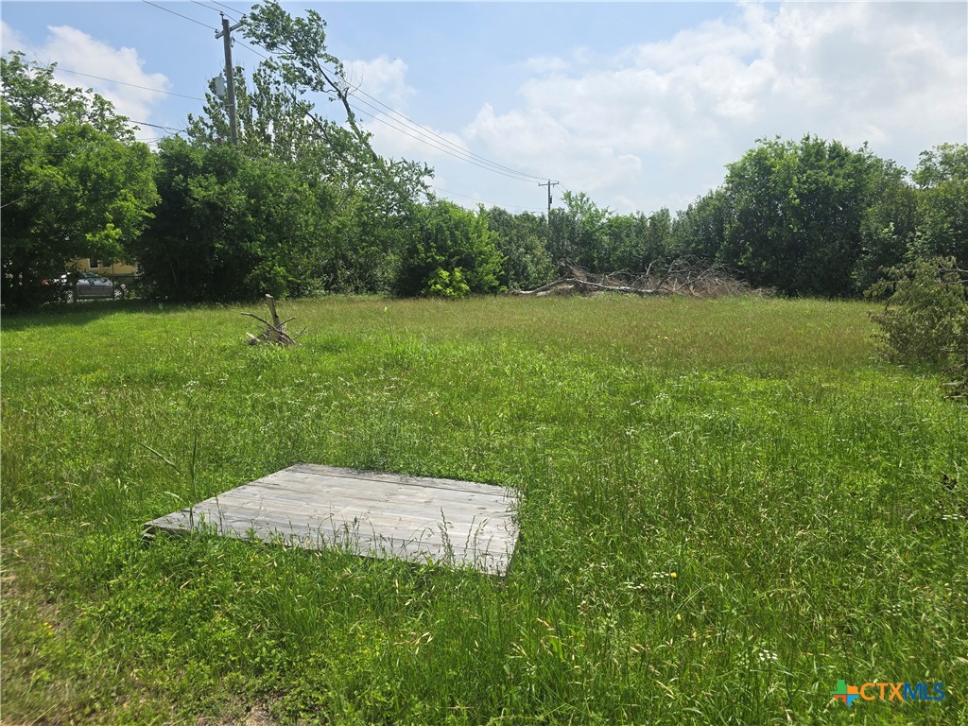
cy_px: 363
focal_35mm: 23
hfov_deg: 73.9
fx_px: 643
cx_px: 484
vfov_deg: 58.9
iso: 12
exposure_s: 1/892
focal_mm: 6.3
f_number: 1.7
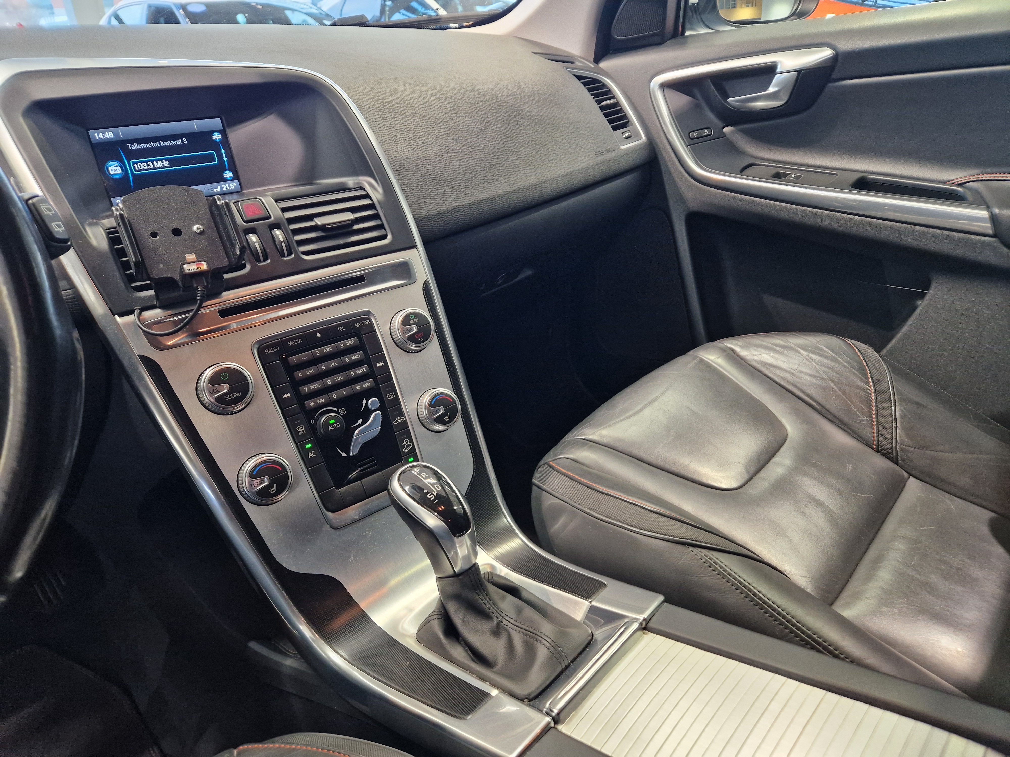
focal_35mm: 23
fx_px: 671
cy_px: 378
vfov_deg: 58.9
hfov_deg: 73.9
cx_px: 505
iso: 400
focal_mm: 5.4
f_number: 1.8
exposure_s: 1/100
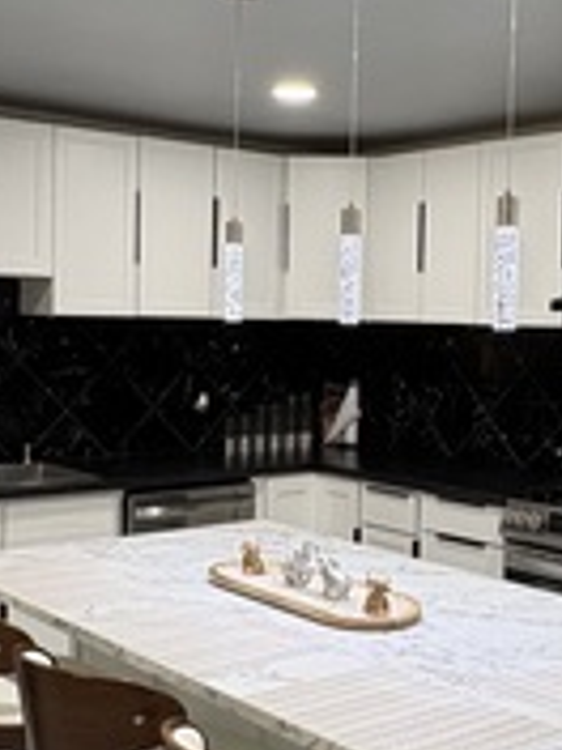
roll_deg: -0.7
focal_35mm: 53
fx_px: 1147
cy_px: 377
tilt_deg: -4.0
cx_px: 353
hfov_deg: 27.4
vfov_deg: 36.2
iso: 250
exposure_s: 1/120
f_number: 2.2
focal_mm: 2.22
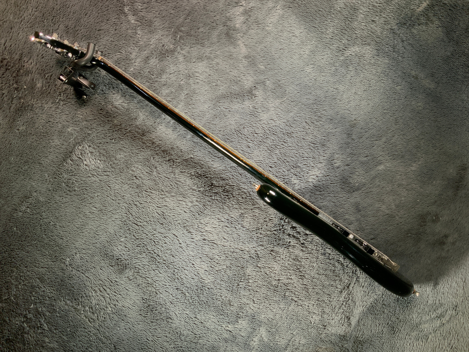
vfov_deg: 48.2
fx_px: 393
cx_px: 234
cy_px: 176
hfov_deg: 61.7
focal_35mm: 29
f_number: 1.8
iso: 50
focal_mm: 3
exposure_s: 1/104
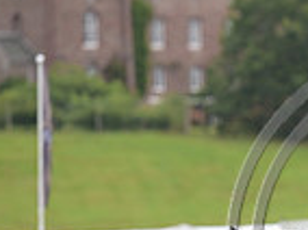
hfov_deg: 3.0
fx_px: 5951
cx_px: 425
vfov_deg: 2.2
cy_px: 225
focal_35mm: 670
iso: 250
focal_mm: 170
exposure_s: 1/1250
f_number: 3.2
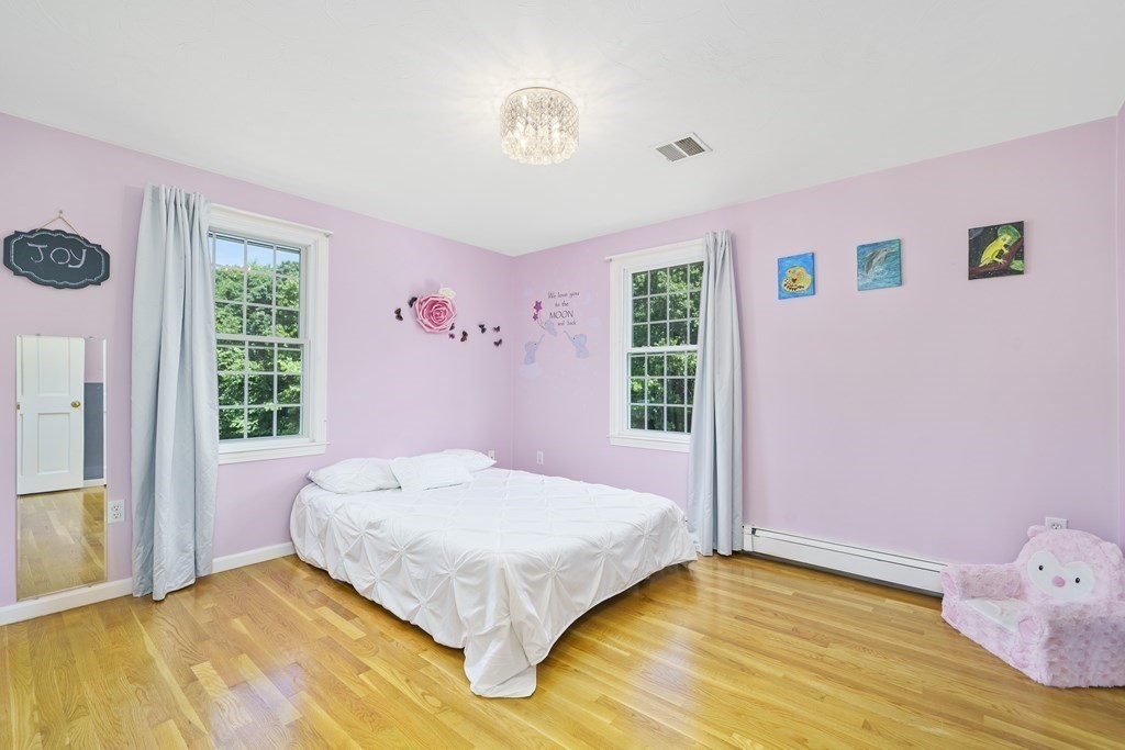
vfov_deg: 77.3
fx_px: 469
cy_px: 375
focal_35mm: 15
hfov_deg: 100.4
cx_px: 562
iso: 200
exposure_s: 1/125
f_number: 7.1
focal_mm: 15
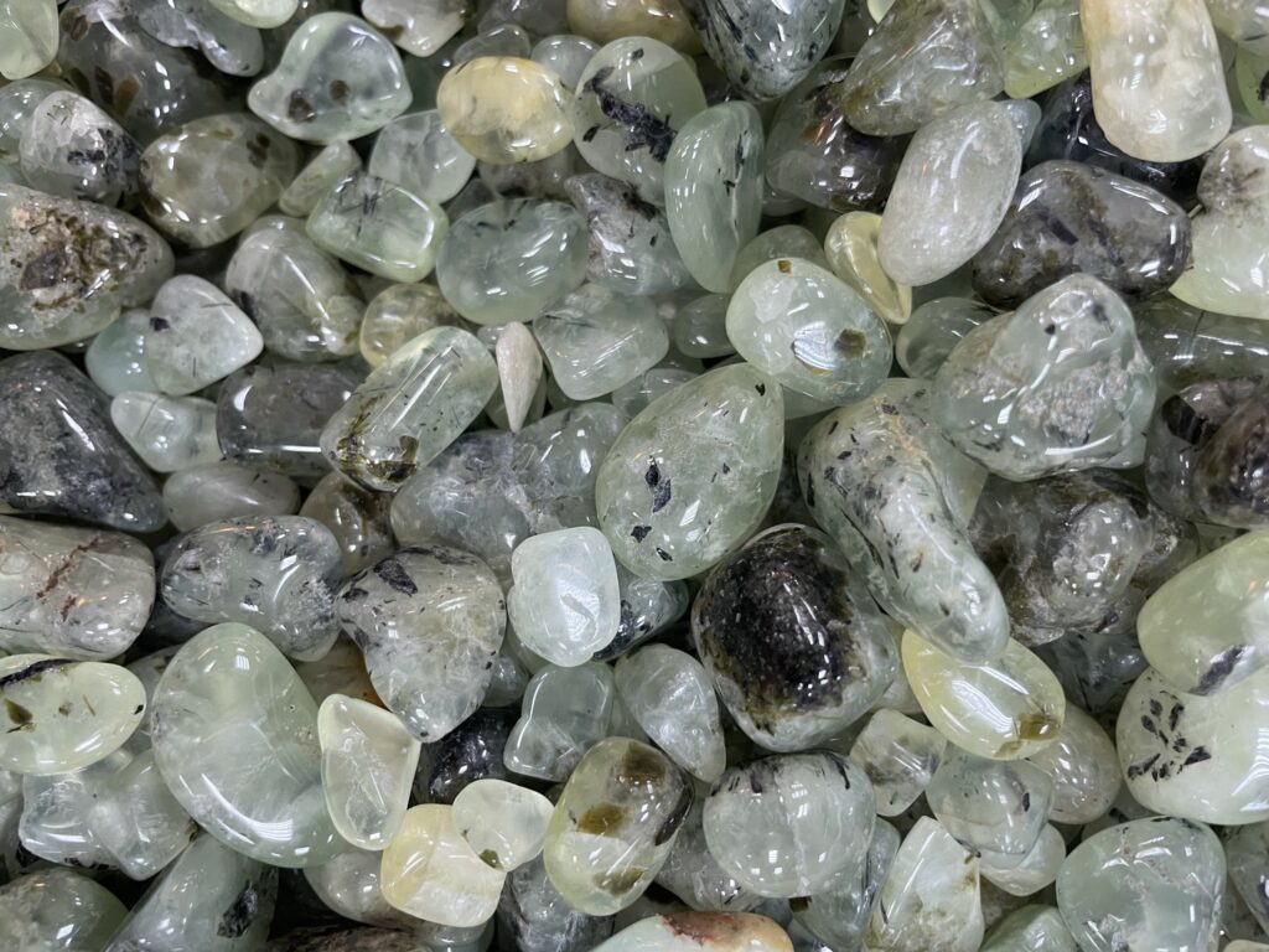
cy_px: 476
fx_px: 953
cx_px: 634
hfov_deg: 67.3
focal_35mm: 26
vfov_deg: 53.1
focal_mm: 4.2
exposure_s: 1/50
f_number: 1.6
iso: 160
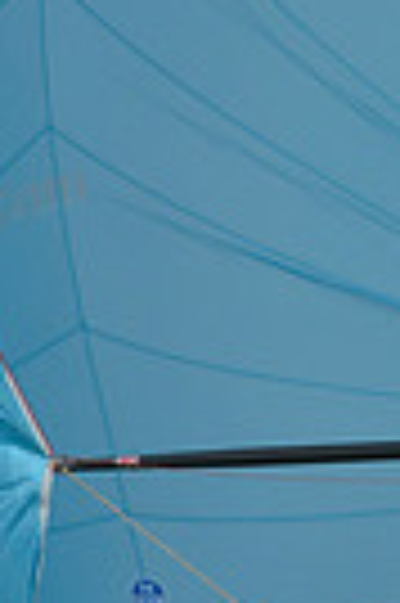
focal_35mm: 867
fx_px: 14486
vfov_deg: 2.4
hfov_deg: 1.6
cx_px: 321
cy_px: -45
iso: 200
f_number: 7.1
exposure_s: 1/1250
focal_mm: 200
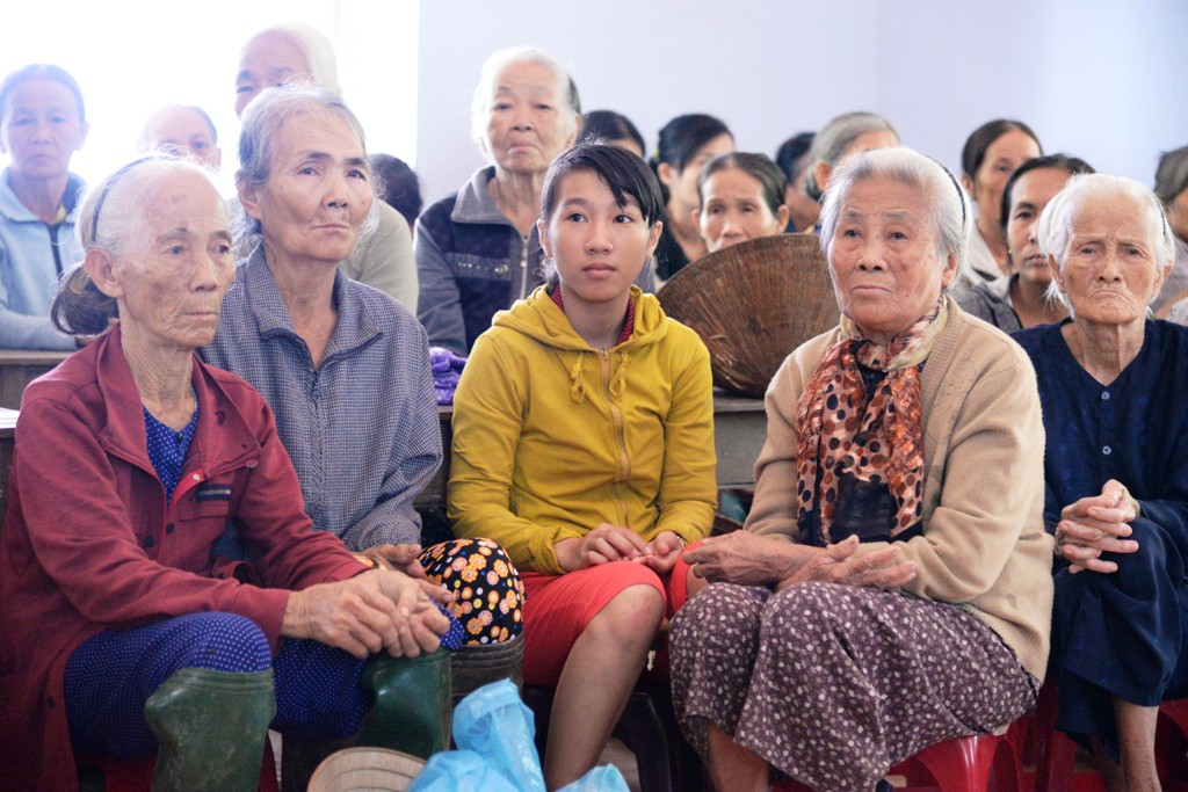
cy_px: 396
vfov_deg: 15.9
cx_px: 594
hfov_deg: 23.6
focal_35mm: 86
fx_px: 2838
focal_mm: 86
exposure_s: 1/100
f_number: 4
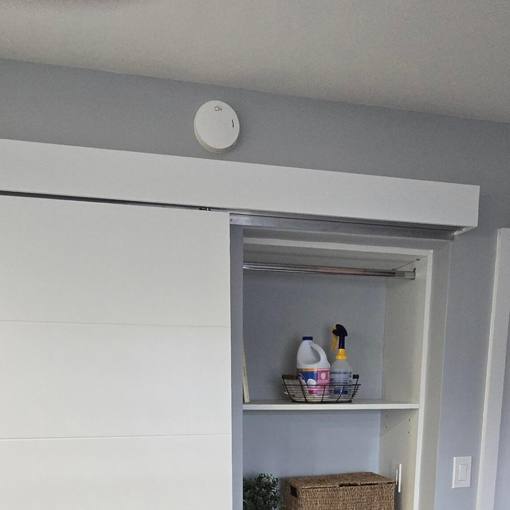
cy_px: 479
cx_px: 262
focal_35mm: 30
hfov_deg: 54.0
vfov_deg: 47.3
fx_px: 500
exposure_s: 1/60
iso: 320
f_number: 2.2
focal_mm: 2.2
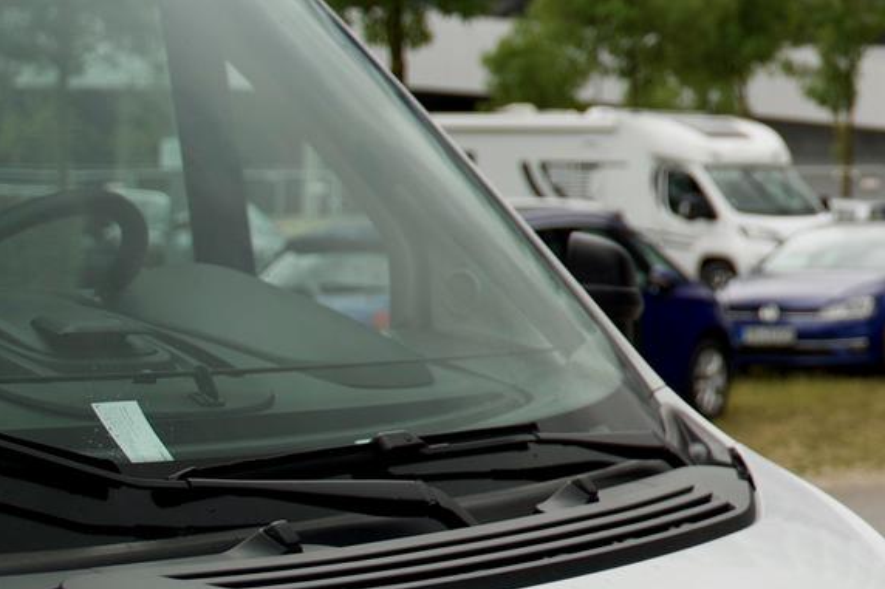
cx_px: 1406
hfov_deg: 18.6
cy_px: 23
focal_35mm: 94
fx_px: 2310
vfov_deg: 14.3
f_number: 2.8
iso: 320
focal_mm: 28
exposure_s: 1/100
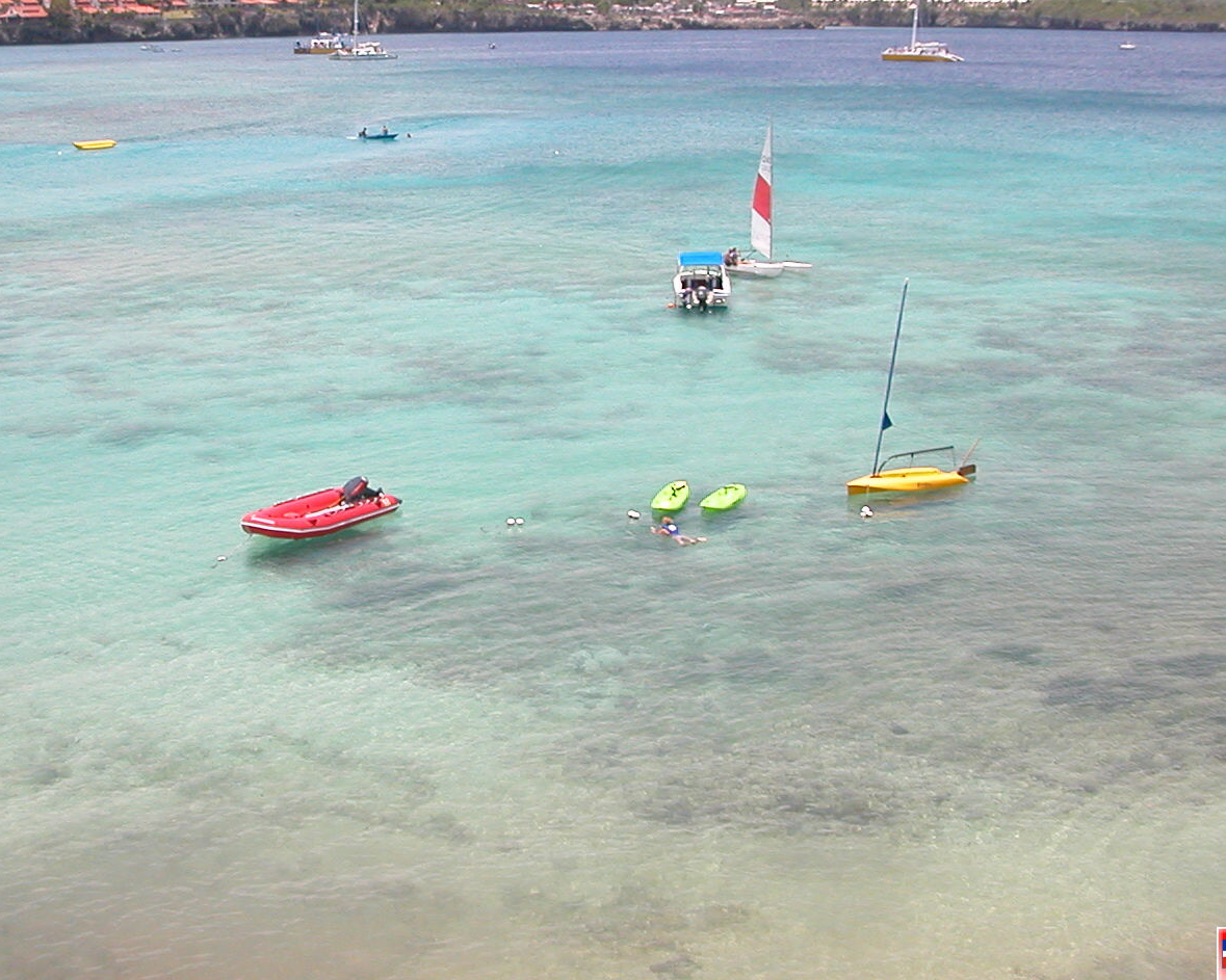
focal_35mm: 49
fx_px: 1778
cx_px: 553
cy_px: 365
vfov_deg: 30.7
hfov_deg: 38.0
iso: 100
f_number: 2.7
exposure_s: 1/1605
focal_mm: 5.6
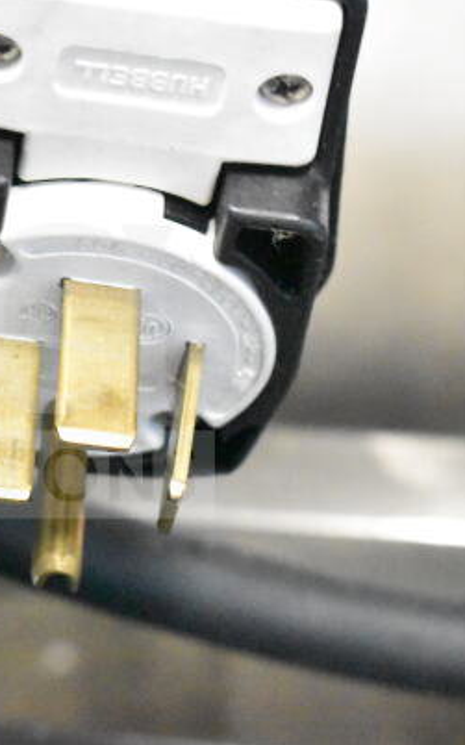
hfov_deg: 11.2
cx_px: 6
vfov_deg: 18.0
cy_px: 372
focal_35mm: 116
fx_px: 2354
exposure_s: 1/60
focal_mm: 50
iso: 25600
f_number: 5.6
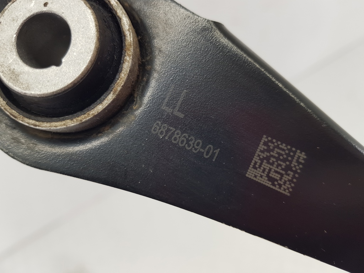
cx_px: 182
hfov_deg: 67.3
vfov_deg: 53.1
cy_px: 136
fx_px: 273
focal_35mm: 26
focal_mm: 4.2
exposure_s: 1/100
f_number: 1.7
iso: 64
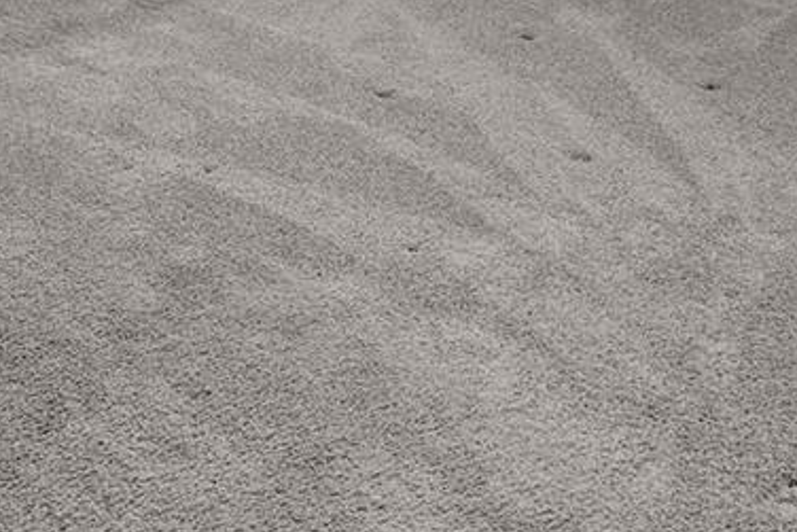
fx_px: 1506
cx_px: 382
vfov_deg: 16.6
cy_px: -432
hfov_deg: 29.6
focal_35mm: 68
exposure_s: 1
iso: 200
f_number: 8
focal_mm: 16
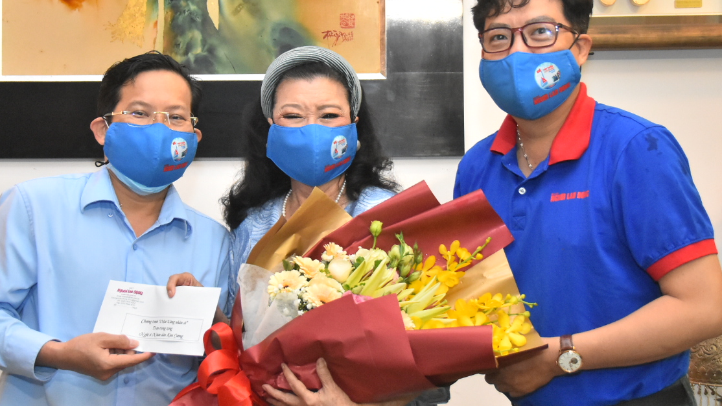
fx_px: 1225
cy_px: 170
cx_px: 364
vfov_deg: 18.8
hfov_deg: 32.8
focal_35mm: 64
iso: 3200
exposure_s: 1/125
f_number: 4
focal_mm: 28
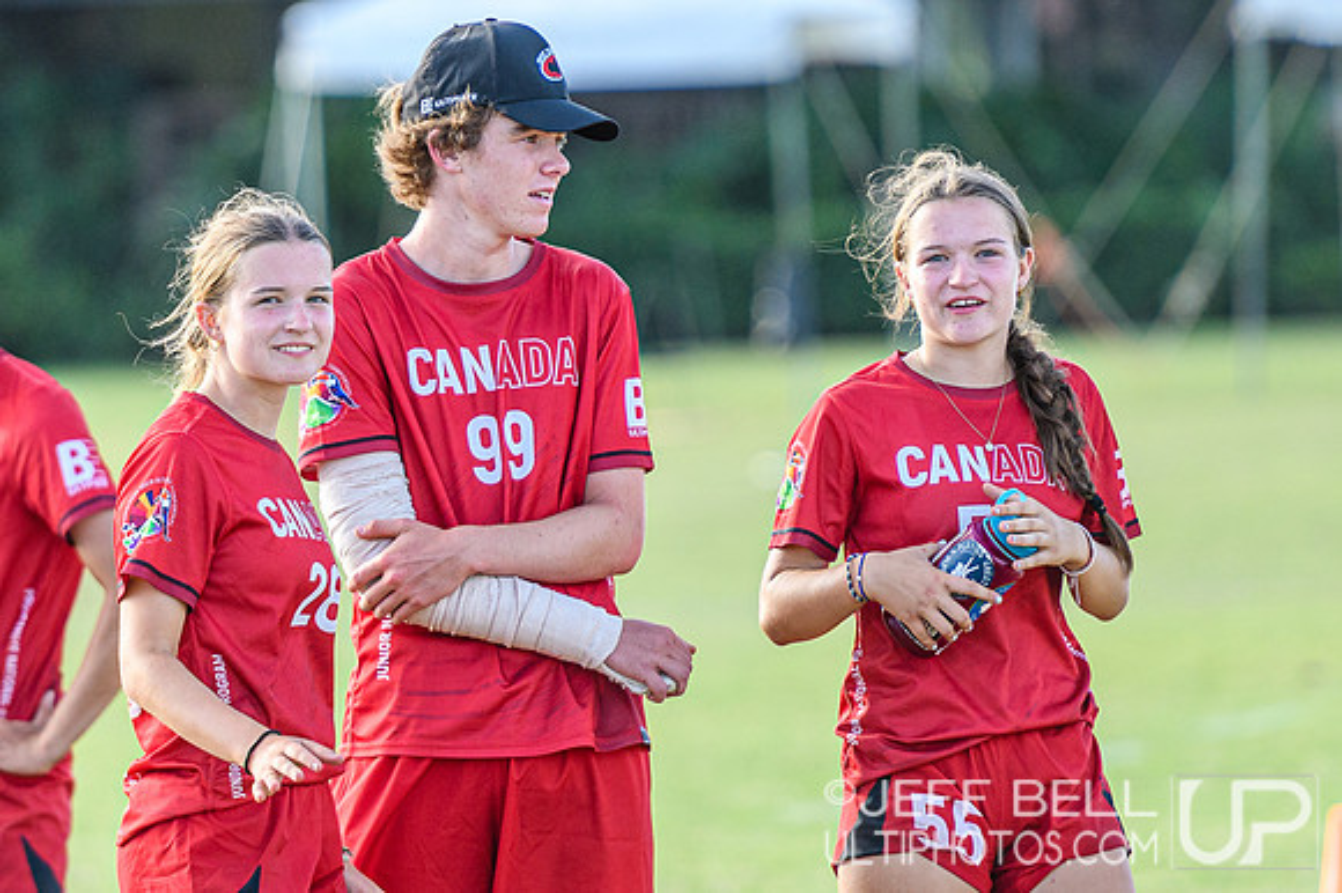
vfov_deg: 2.3
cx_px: 569
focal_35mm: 585
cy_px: 358
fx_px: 21789
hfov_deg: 3.5
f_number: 3.2
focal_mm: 200
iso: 220
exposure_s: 1/640
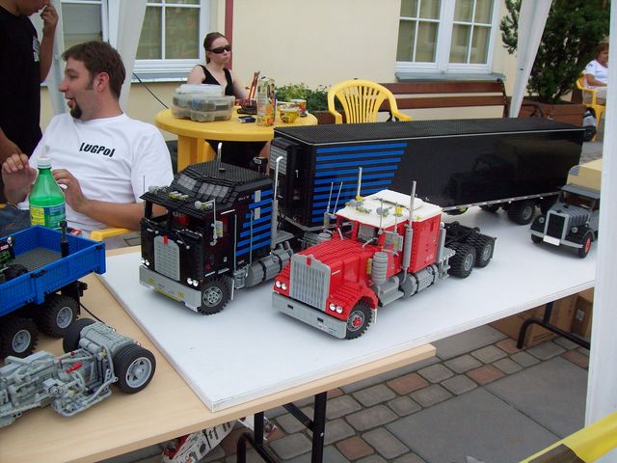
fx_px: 642
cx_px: 308
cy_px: 232
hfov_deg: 51.4
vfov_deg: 39.7
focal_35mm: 36
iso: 80
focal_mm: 6
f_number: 2.7
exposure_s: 1/629
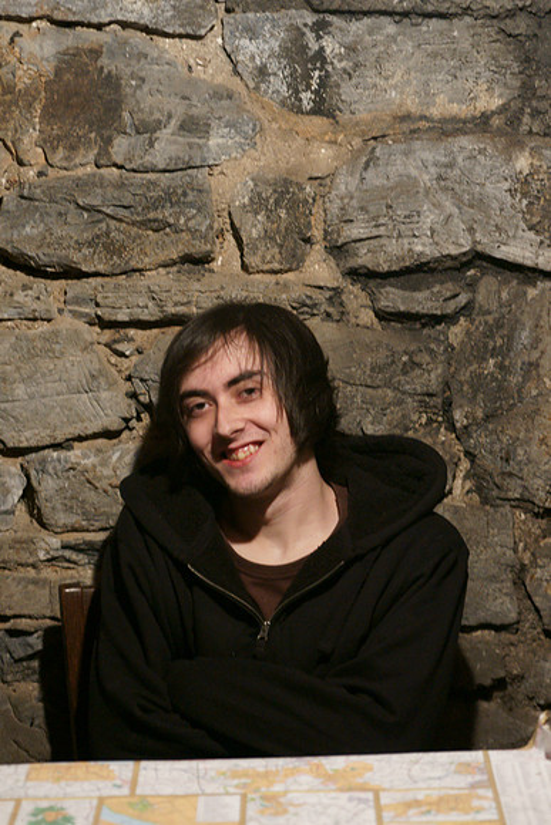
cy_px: 412
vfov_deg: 22.6
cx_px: 276
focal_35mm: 90
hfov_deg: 15.2
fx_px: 2065
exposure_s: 1/25
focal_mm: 60
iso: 1600
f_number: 2.8
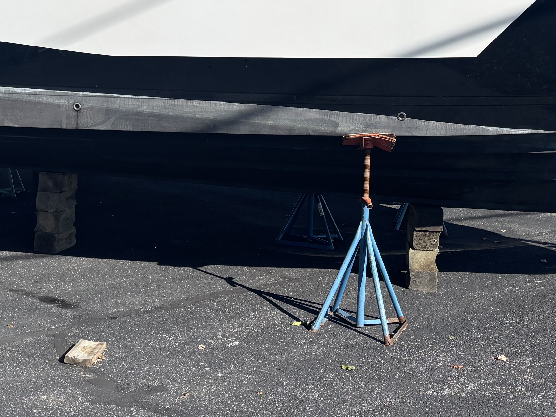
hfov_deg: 30.5
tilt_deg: +4.4
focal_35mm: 63
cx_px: 184
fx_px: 1012
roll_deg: -5.2
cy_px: 2
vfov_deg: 22.4
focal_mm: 5.96
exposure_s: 1/3021
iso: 50
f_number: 1.6
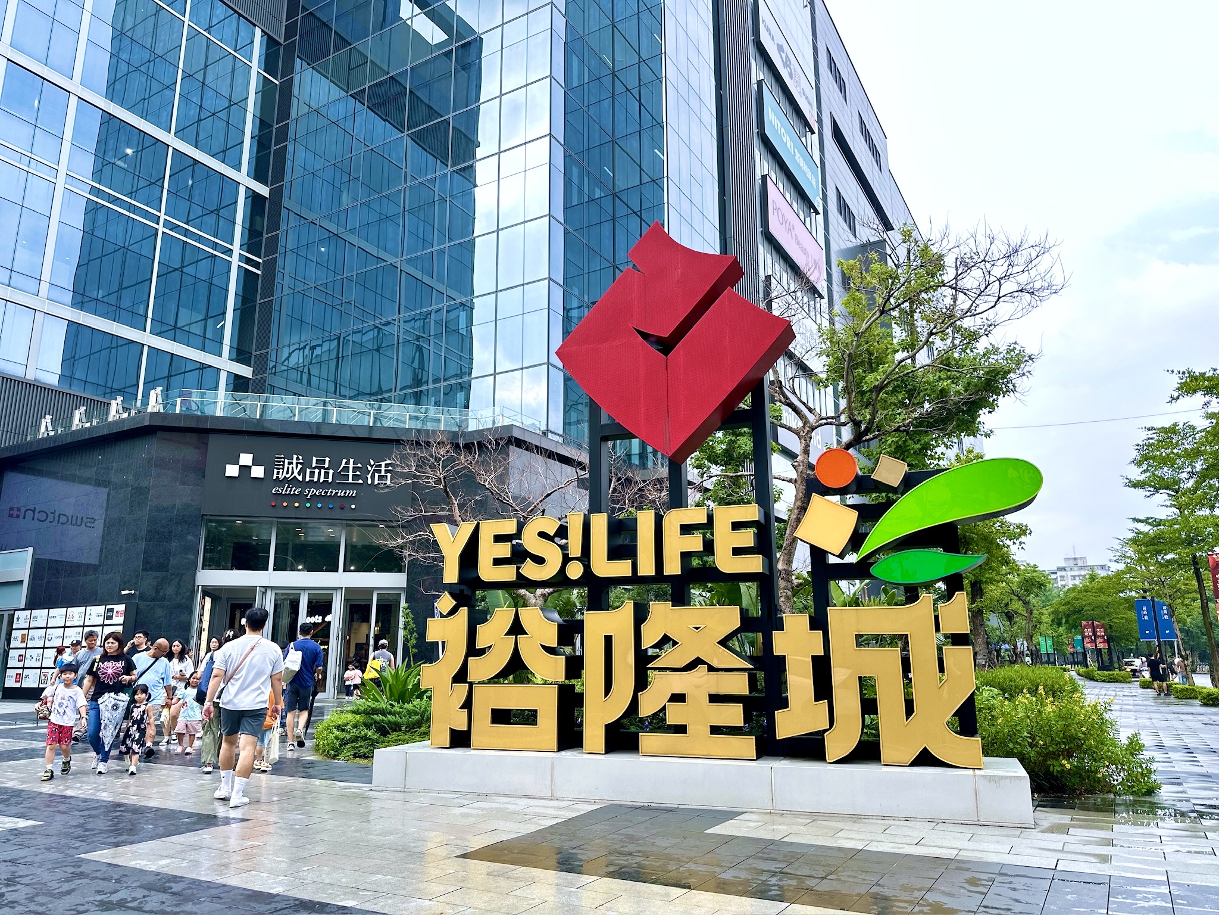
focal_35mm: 24
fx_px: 845
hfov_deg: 71.6
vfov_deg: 56.8
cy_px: 458
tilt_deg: +12.6
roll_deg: +0.3
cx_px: 610
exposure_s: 1/310
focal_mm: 6.86
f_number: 1.78
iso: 80
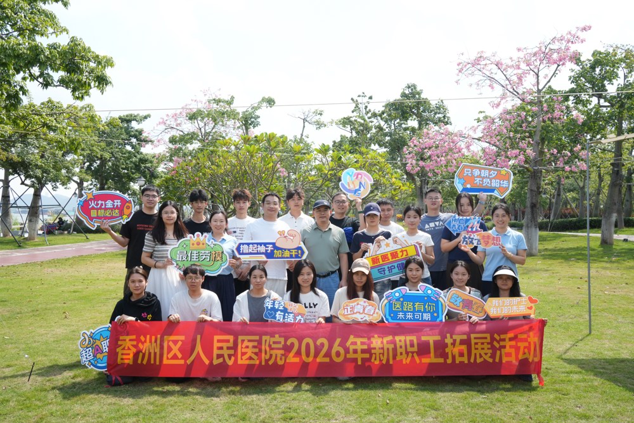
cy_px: 212
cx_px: 317
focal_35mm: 32
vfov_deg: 41.1
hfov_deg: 58.7
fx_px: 564
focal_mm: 32
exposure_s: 1/250
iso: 400
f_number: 9
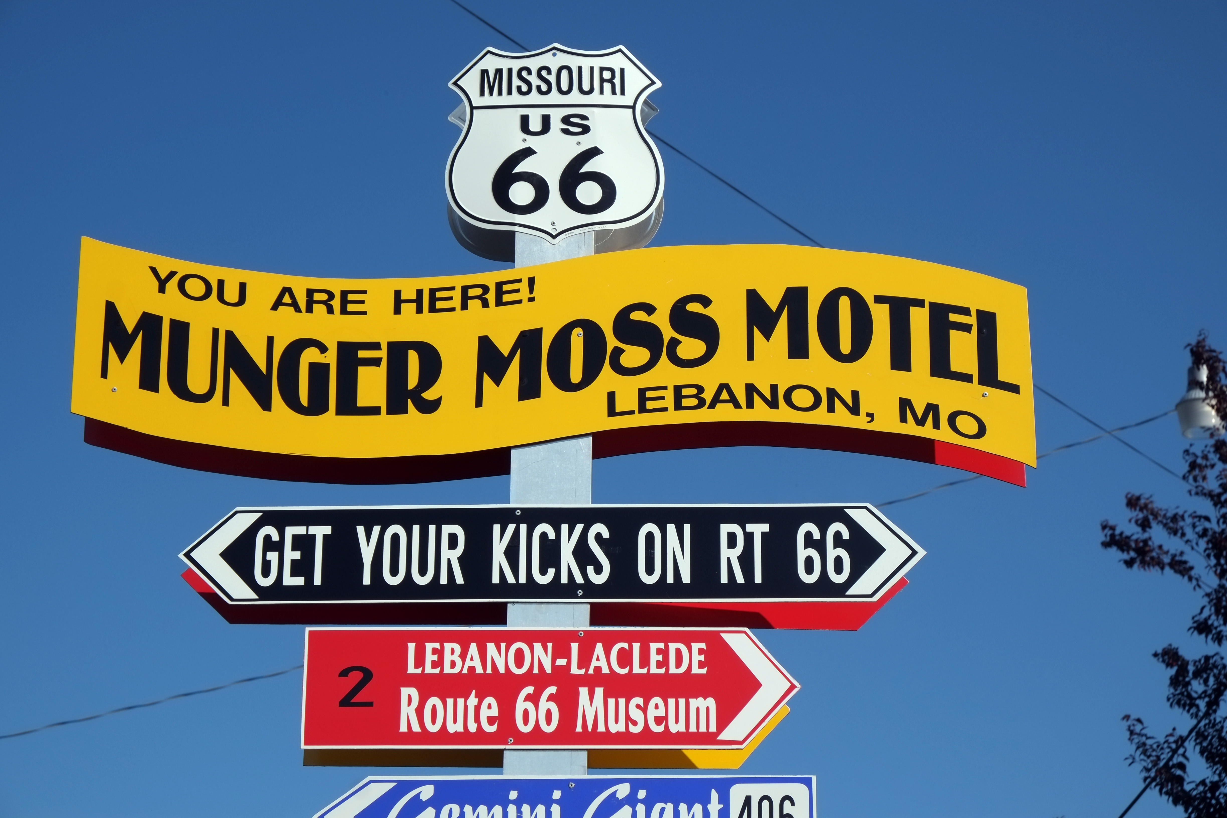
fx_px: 2829
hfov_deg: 24.5
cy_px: 409
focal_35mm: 83
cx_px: 614
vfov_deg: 16.5
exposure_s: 1/350
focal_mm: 55
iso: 200
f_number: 10
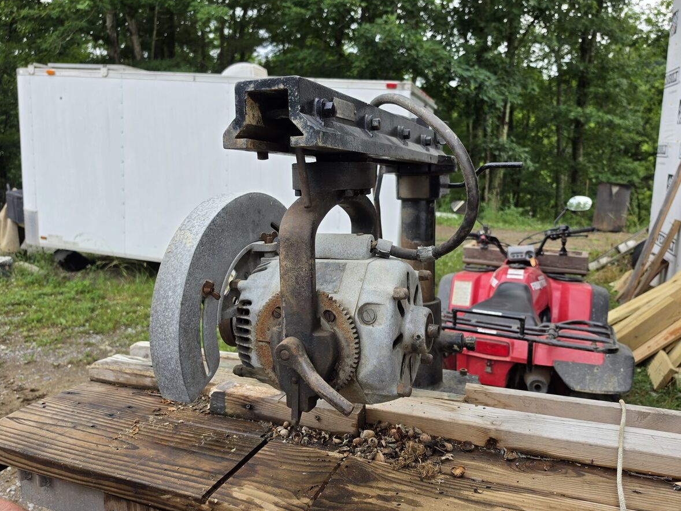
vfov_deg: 54.8
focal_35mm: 25
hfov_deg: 69.4
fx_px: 492
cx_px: 342
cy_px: 235
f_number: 1.4
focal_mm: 6.5
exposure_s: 1/359
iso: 20
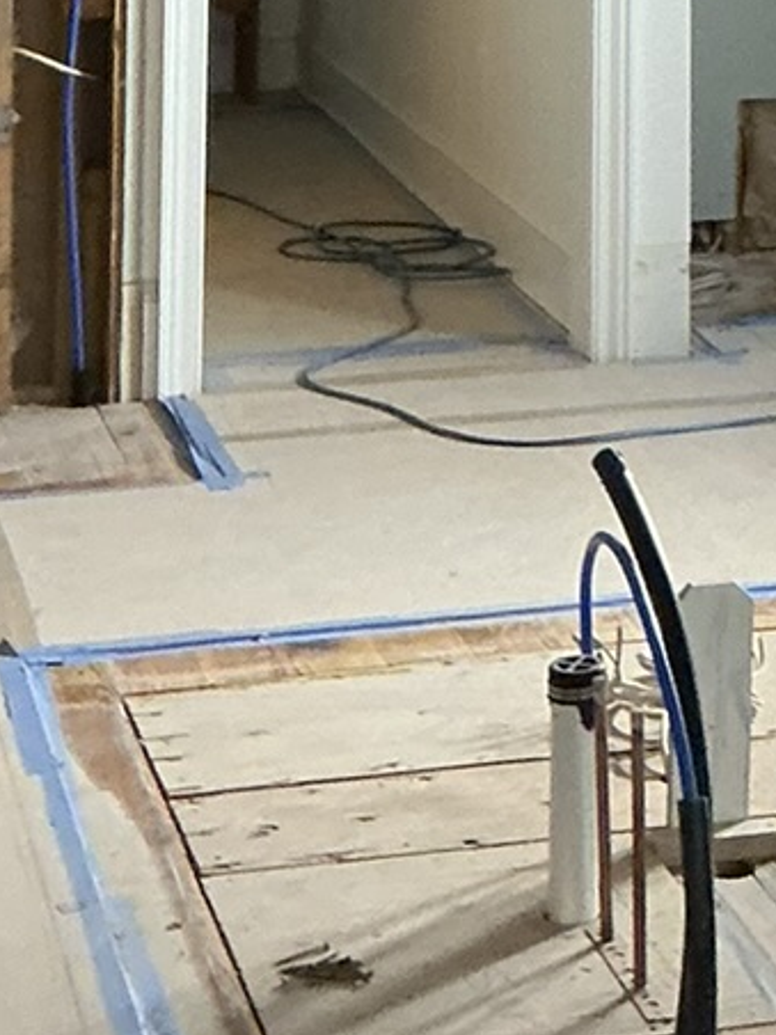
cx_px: 755
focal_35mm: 127
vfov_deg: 14.2
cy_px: -675
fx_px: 3796
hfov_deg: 11.6
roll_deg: -0.3
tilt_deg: +3.2
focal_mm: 3
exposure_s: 1/60
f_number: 1.8
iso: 200
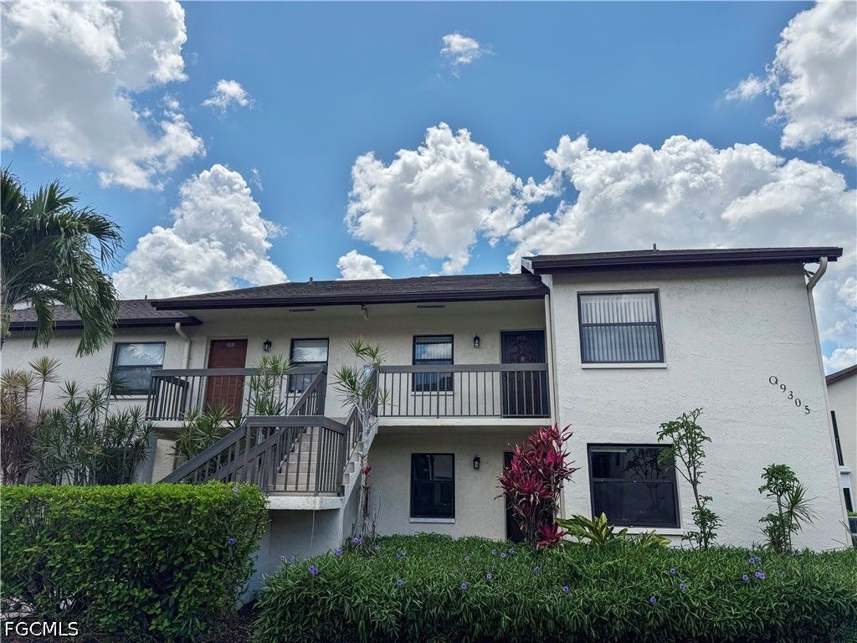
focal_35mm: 24
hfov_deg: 71.6
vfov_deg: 56.8
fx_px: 594
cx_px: 428
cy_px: 322
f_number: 1.78
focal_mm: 6.76
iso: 80
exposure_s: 1/6711
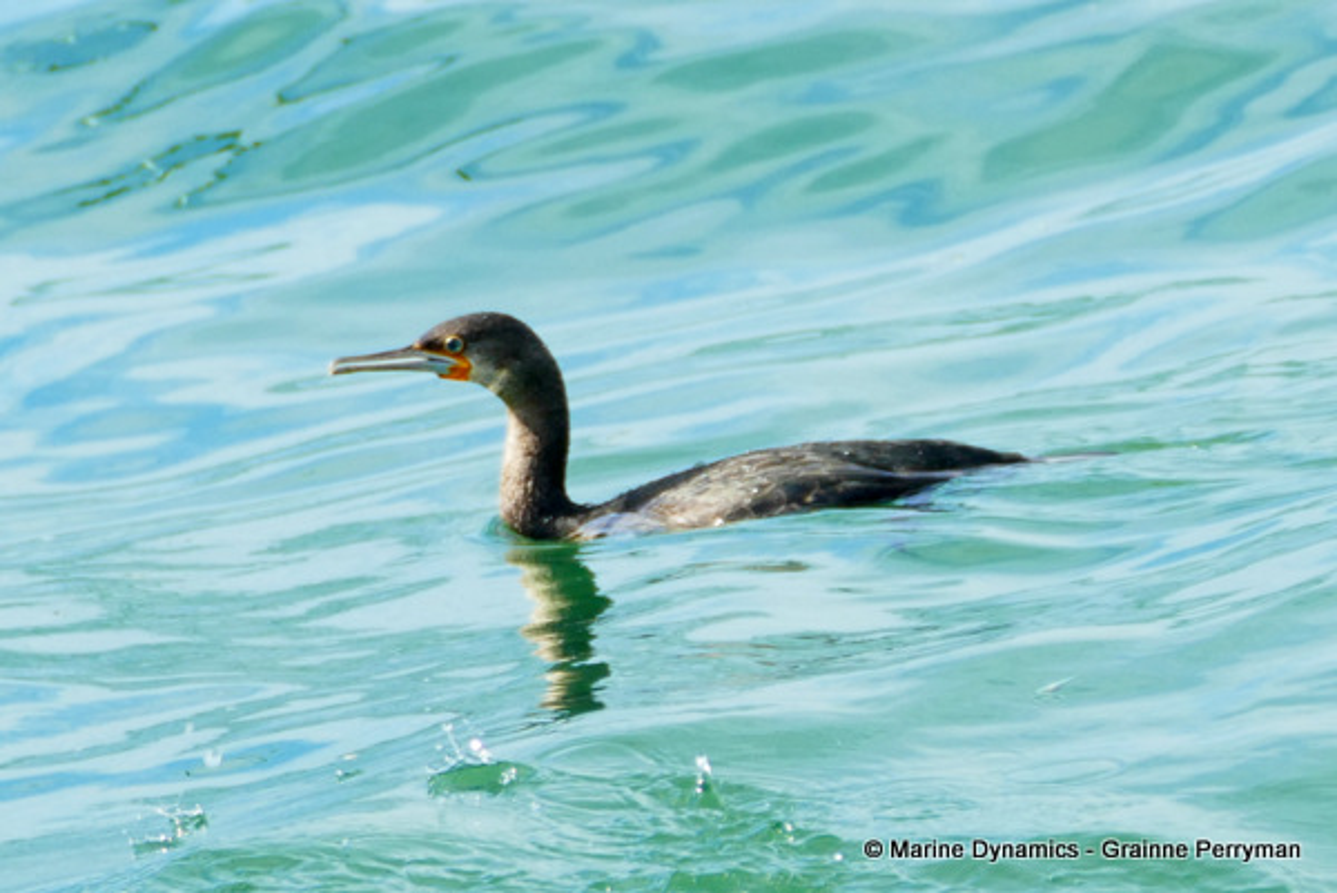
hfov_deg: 8.6
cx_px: 668
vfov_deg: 5.7
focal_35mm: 240
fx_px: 8919
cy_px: 446
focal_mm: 87.58
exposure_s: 1/800
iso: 125
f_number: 4
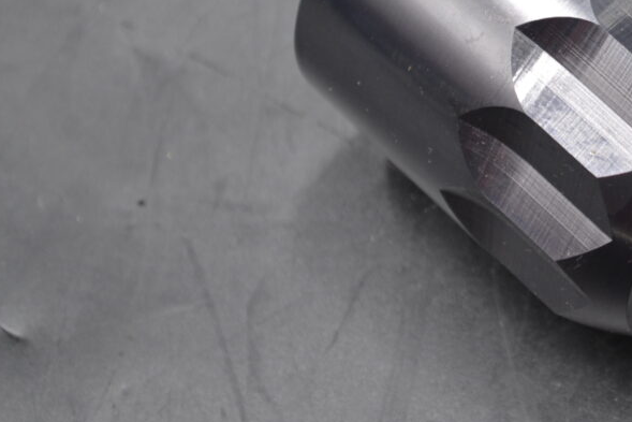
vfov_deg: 8.1
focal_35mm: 168
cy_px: 41
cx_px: 634
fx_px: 2950
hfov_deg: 12.1
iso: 400
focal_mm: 55
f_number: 5.6
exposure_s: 1/25
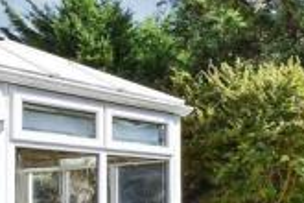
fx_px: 836
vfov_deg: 13.7
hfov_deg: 20.4
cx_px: 242
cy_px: 195
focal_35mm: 99
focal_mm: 17
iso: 320
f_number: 8
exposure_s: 1/500
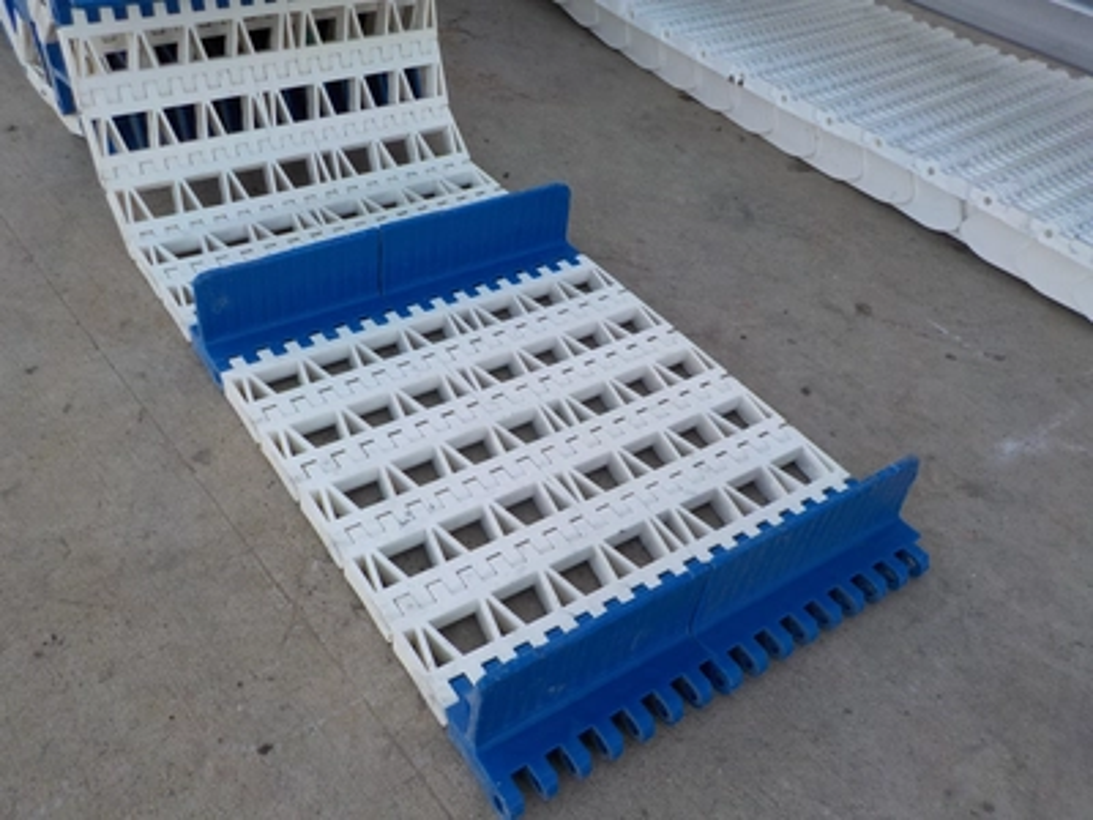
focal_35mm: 30
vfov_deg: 46.8
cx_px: 546
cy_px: 410
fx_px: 947
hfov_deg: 60.0
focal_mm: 4.1
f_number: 3.3
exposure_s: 1/100
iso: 125
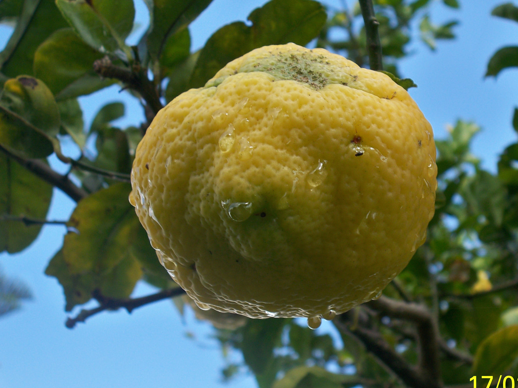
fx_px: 883
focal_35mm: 59
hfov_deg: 32.6
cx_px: 299
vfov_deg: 24.8
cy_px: 191
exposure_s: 1/250
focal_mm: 7.8
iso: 80
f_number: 3.5
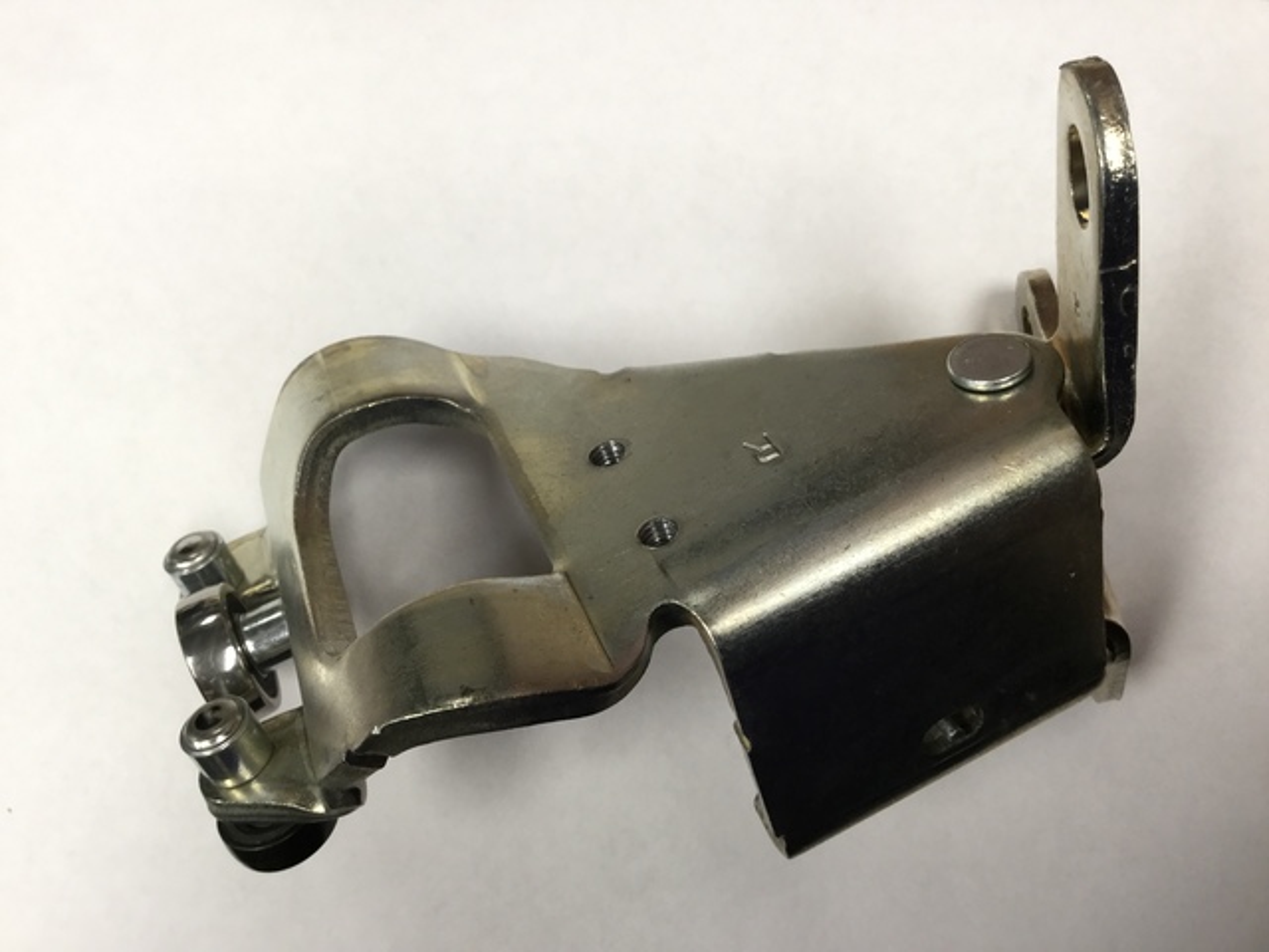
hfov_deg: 58.4
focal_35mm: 31
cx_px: 634
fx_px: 1136
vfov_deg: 45.4
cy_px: 476
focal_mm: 3.3
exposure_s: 1/30
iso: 50
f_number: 2.4
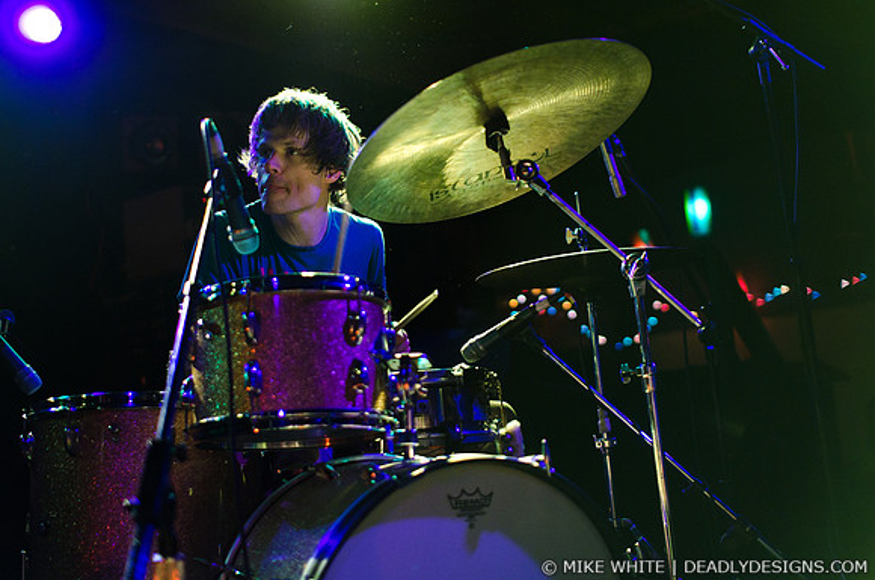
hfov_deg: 43.7
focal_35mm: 45
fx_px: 1091
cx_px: 438
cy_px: 290
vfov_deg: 29.7
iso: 1250
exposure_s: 1/200
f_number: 1.6
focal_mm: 30
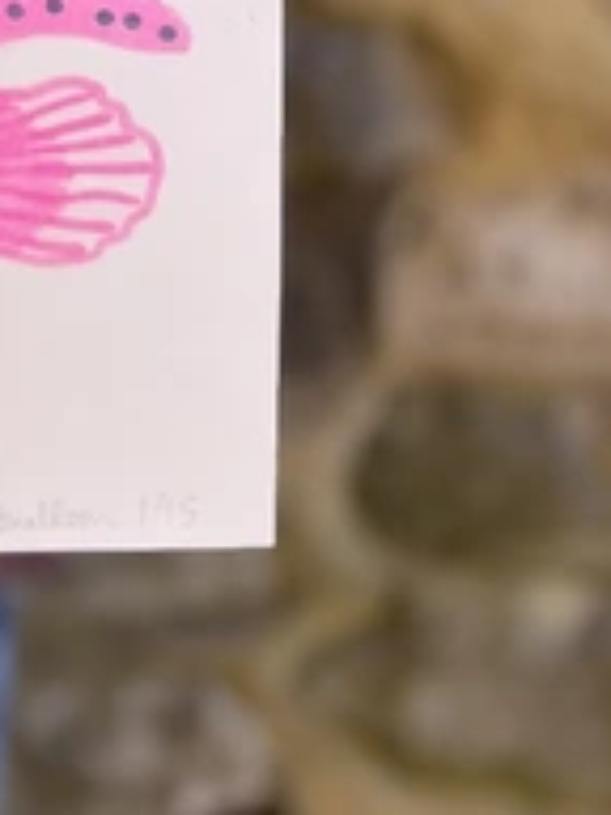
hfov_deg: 11.7
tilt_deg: -2.8
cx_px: -429
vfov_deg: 15.0
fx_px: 2801
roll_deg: -0.7
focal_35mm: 119
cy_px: -492
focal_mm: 5.7
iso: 50
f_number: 1.5
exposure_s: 1/1361
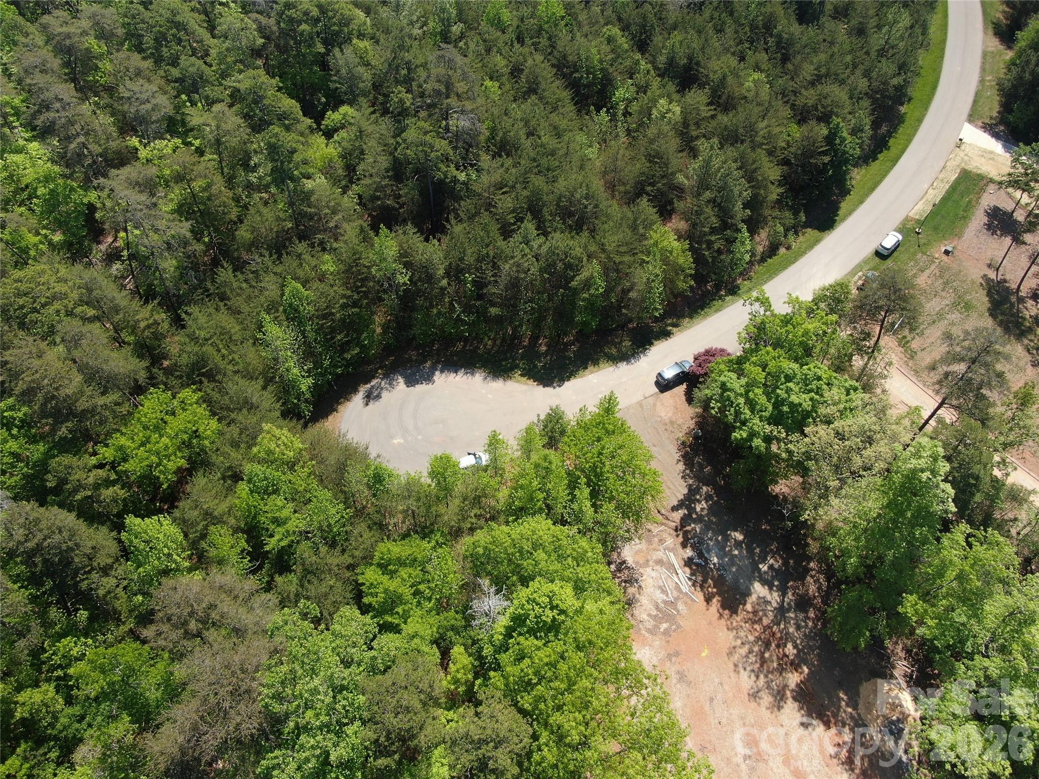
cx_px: 520
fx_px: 720
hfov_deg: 71.6
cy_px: 390
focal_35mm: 24
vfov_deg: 56.8
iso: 100
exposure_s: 1/8
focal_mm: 4.39
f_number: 2.8
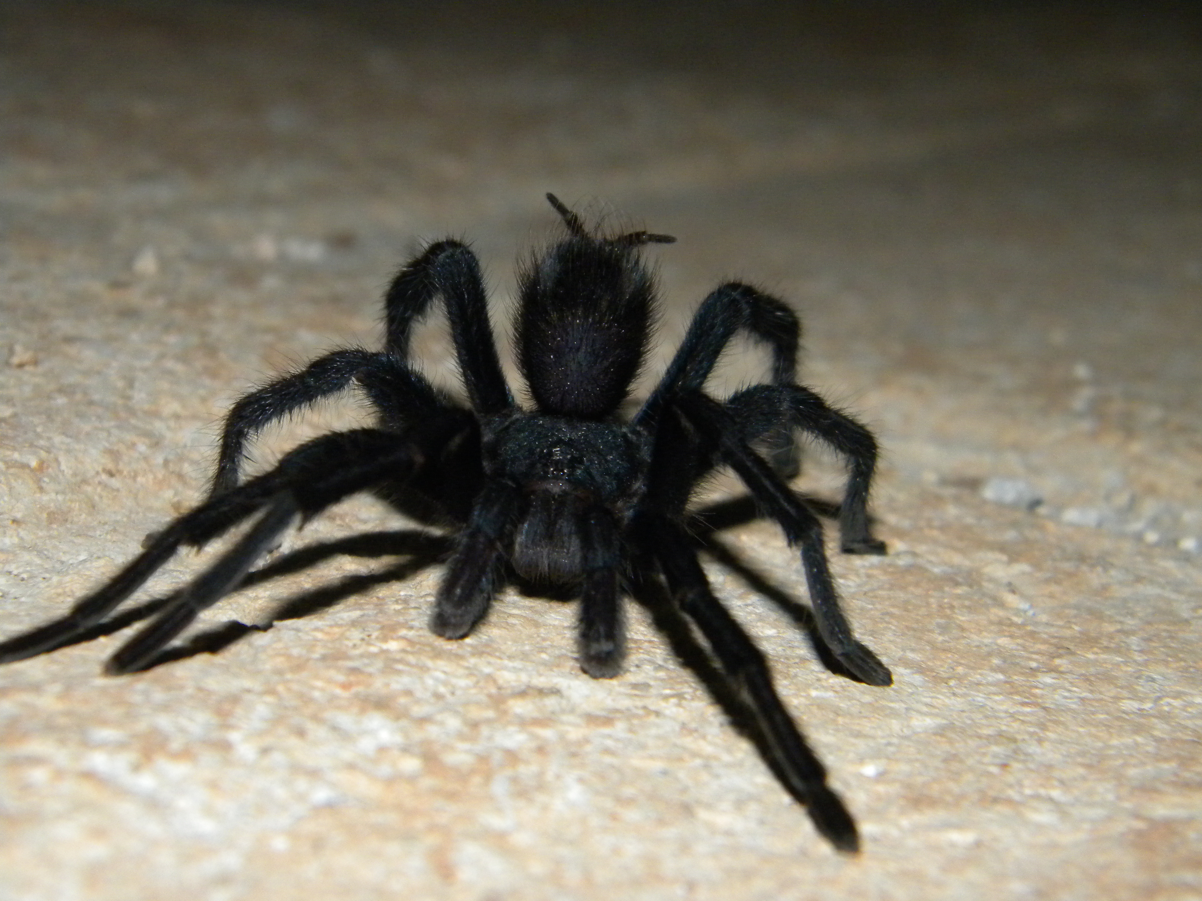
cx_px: 601
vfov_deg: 17.8
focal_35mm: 83
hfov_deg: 23.6
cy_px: 450
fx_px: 2882
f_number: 9
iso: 400
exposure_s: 1/30
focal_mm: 15.1
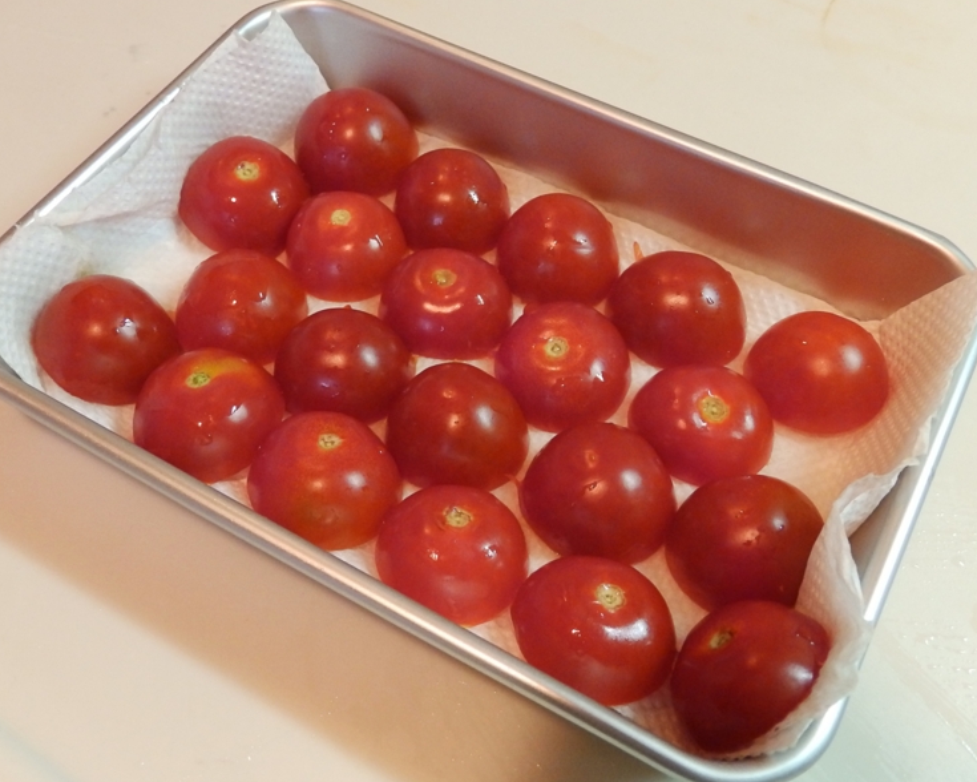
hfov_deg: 52.8
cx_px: 501
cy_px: 392
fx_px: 983
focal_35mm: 34
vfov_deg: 43.4
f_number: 3.7
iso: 640
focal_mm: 5.7
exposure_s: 1/30
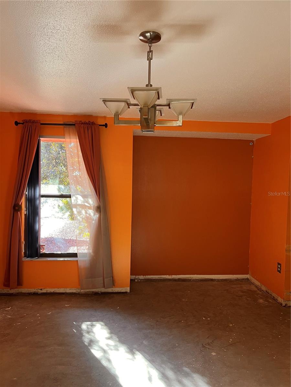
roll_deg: -1.6
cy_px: 194
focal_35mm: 26
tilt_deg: -2.0
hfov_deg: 53.1
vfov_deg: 67.3
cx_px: 146
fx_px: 291
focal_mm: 5.7
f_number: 1.5
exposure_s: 1/60
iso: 160
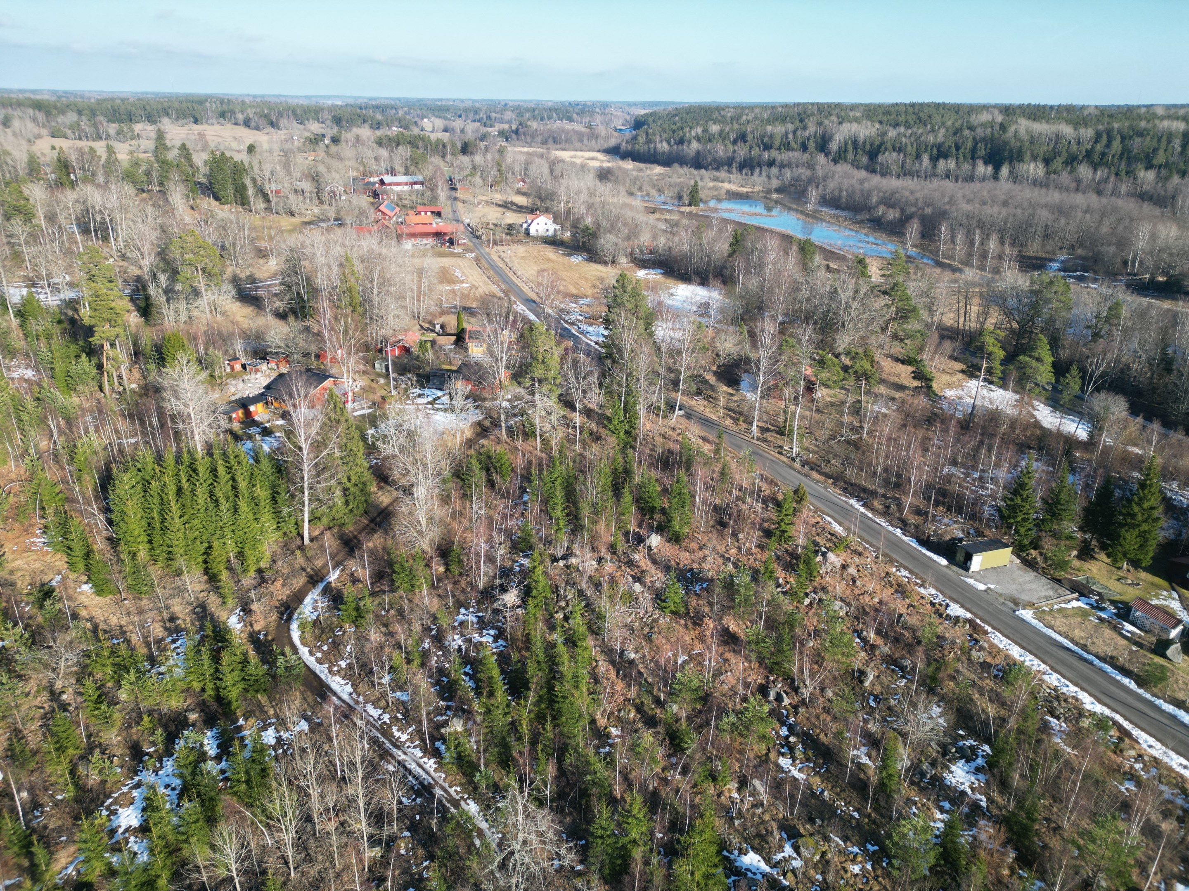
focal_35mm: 24
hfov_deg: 71.6
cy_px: 446
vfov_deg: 56.8
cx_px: 594
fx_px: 824
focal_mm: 6.72
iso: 200
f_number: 1.7
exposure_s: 1/1600
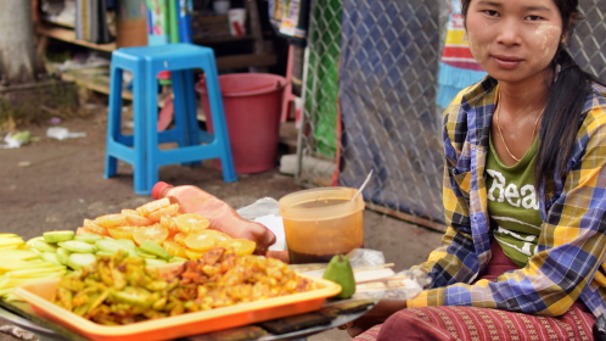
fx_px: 1136
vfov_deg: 17.1
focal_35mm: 71
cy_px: 172
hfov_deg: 29.9
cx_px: 274
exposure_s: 1/800
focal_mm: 35
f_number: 2.8
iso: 160
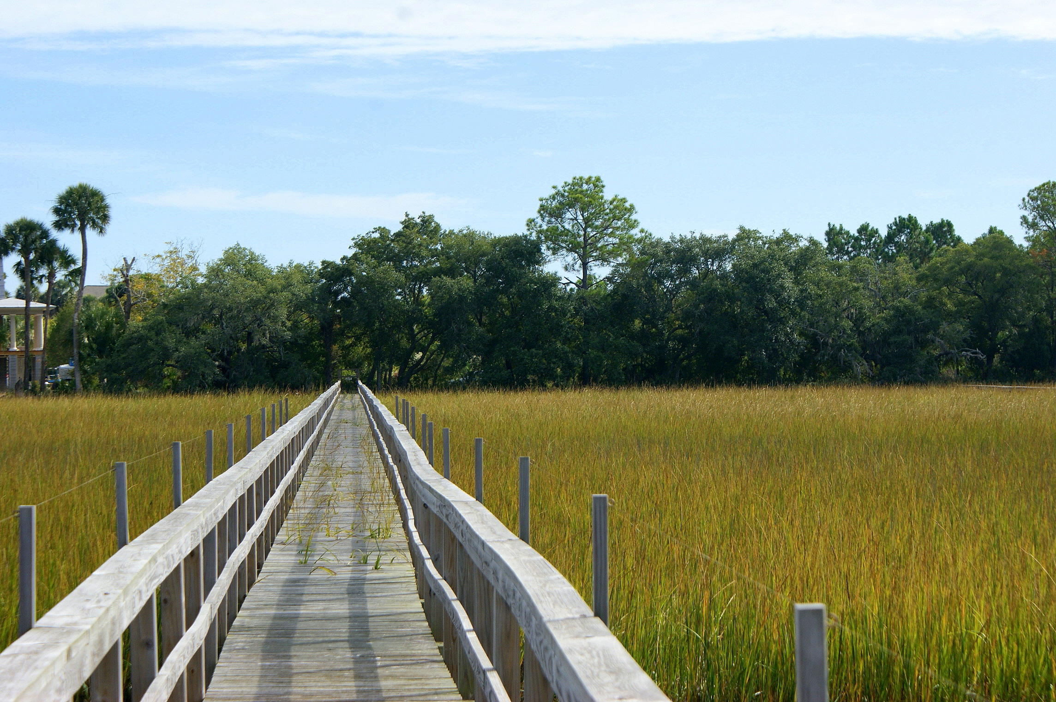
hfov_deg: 19.5
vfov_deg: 13.0
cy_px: 351
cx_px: 528
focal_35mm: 105
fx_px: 3076
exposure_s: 1/160
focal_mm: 70
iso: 100
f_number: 10
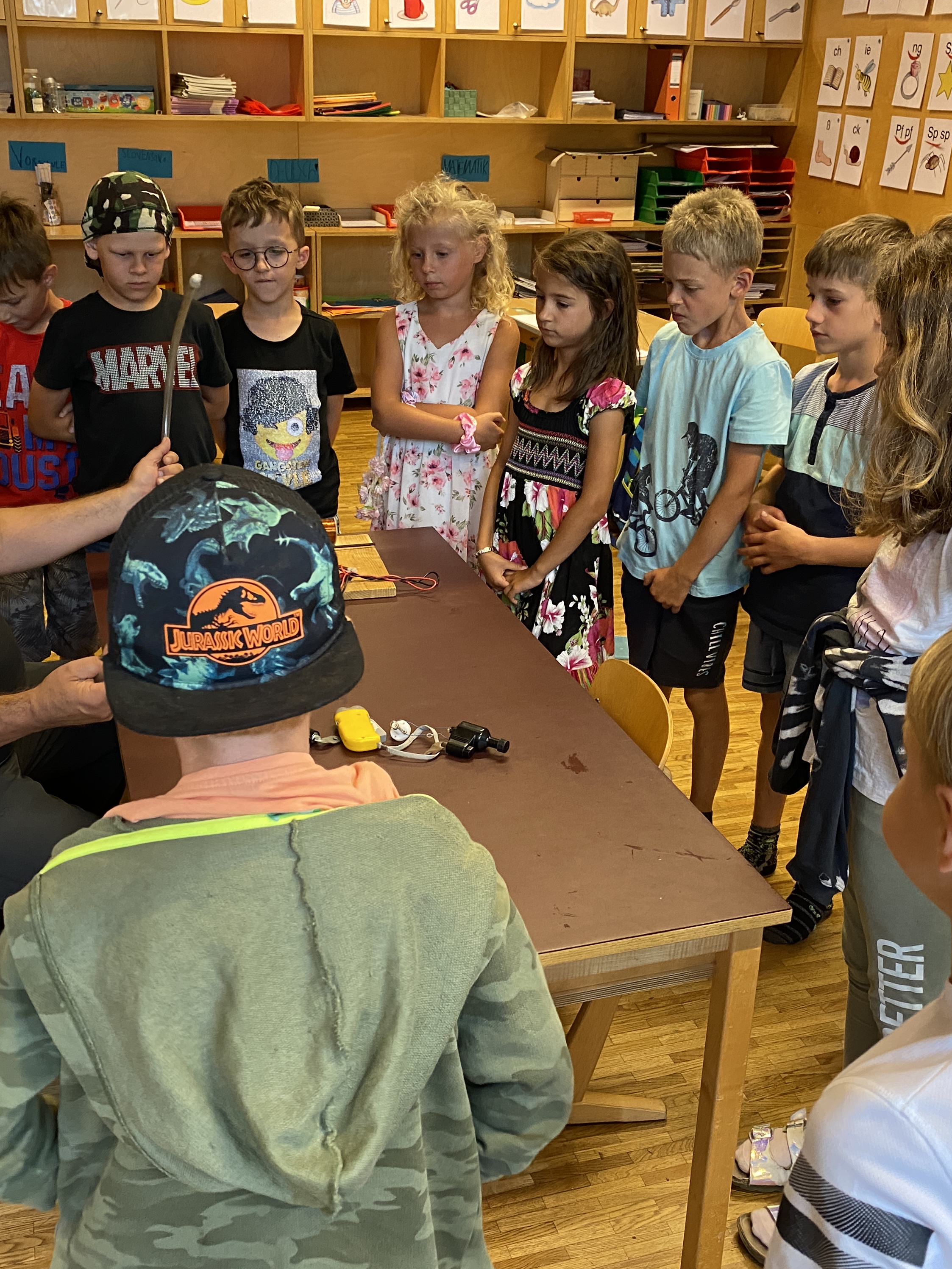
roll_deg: -1.3
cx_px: 434
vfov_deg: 52.6
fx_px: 1284
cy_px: 638
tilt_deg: -23.1
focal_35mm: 35
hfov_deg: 40.7
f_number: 1.8
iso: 250
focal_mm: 4.25
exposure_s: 1/50
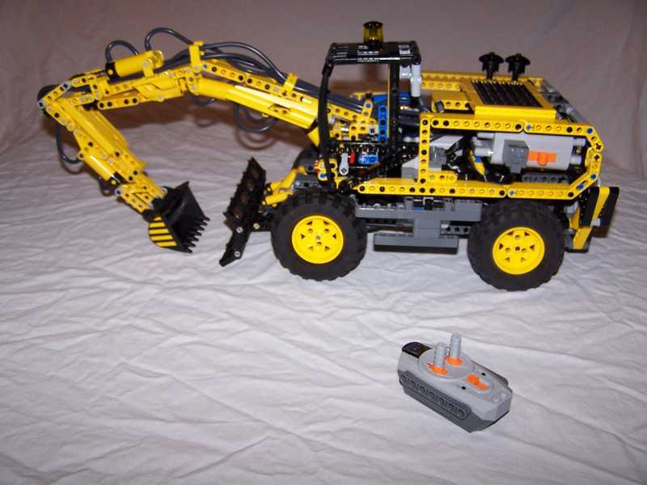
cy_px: 242
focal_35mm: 38
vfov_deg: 37.7
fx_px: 710
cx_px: 324
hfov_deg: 49.0
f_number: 2.8
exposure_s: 1/60
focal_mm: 6.3
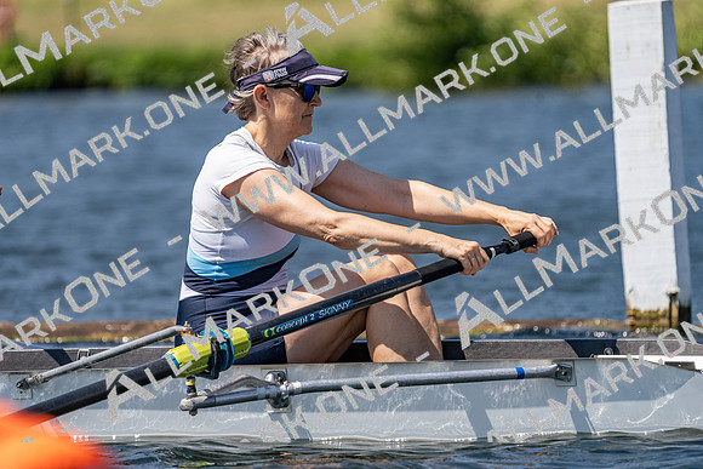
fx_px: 8613
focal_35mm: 441
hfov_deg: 4.7
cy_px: 234
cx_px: 352
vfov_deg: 3.1
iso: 250
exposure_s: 1/2000
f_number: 6.3
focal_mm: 441
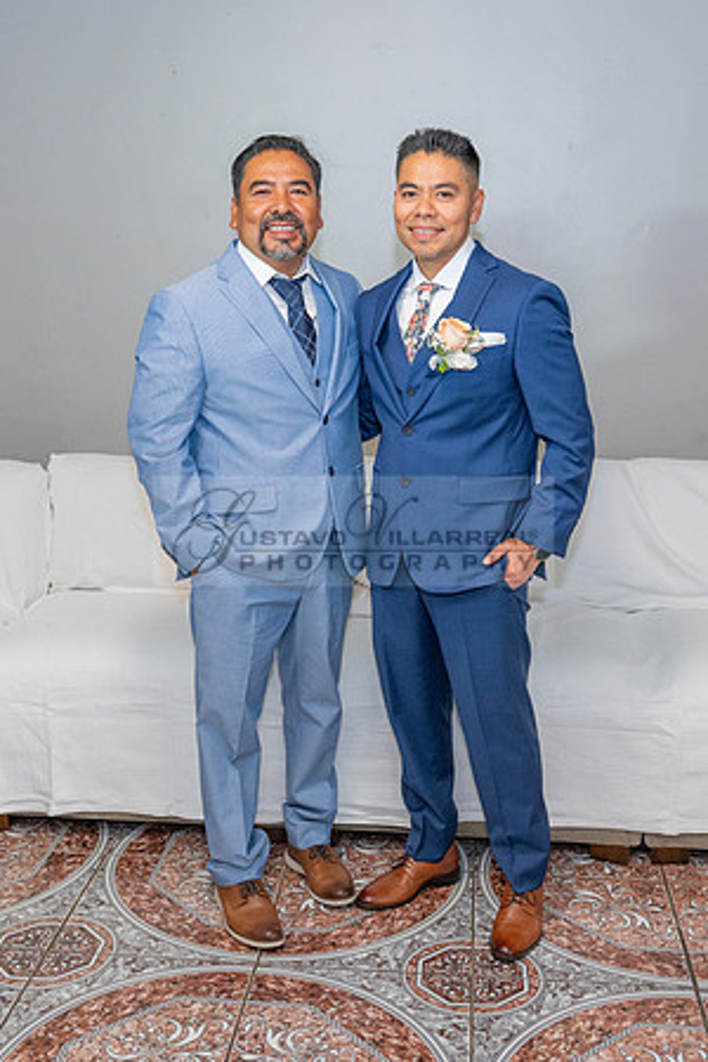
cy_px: 531
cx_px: 342
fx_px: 1305
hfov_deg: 30.3
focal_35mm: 44
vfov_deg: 44.3
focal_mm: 29.5
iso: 640
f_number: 4.5
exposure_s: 1/125
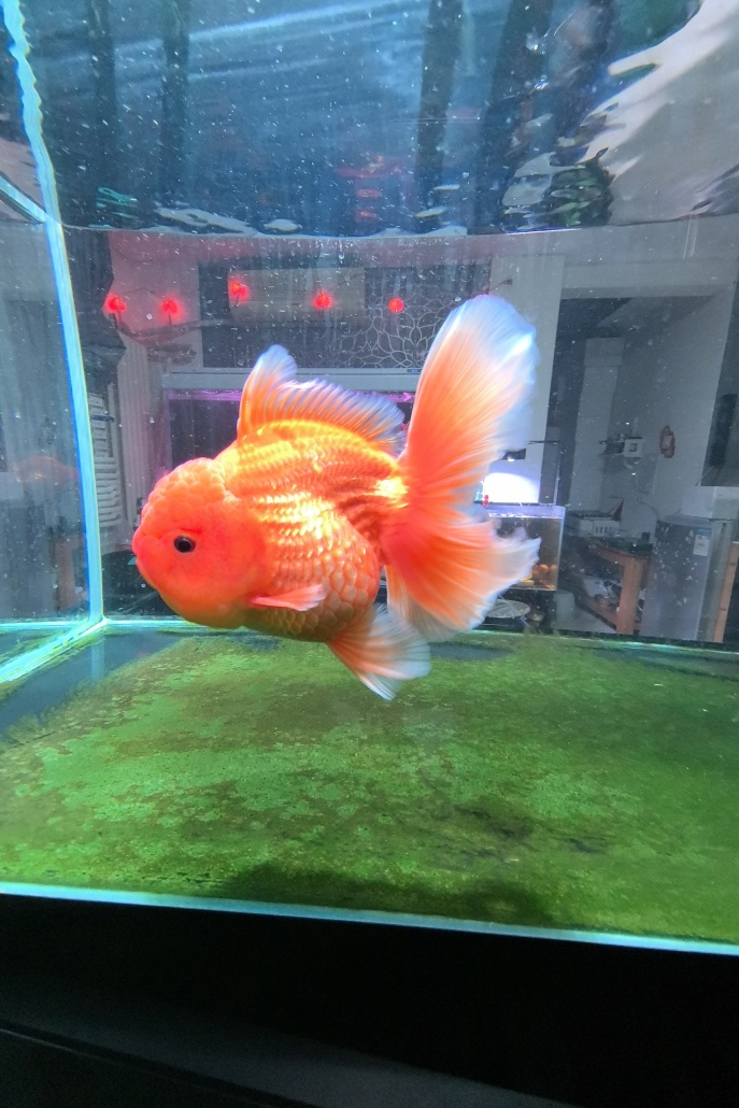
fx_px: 431
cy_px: 563
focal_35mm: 14
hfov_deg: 81.1
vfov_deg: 104.2
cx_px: 346
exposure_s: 1/60
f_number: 2.2
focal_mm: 1.95
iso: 250
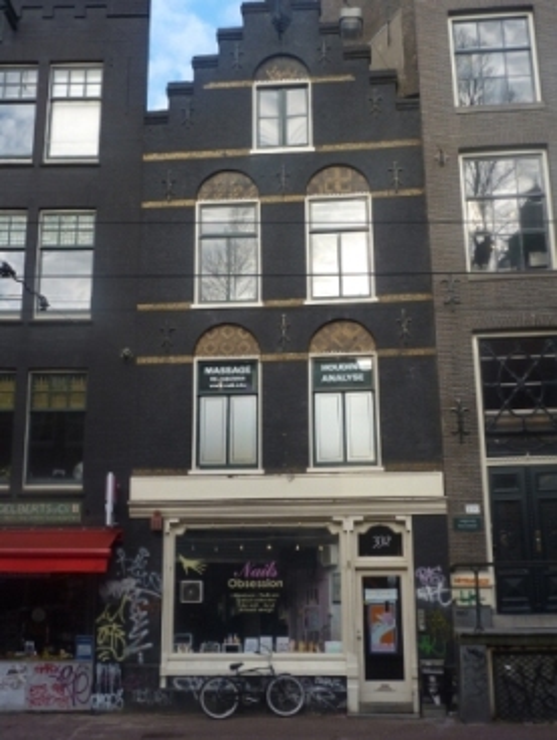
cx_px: 278
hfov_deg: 34.4
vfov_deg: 44.8
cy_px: 370
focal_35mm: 42
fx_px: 900
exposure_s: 1/200
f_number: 4
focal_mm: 6.9
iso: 80
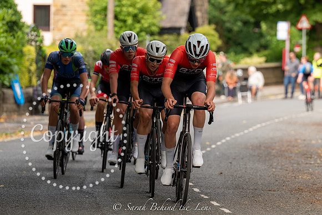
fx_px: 2233
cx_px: 199
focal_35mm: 250
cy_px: 94
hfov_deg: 8.2
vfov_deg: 5.5
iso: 400
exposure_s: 1/640
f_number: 4
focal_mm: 188
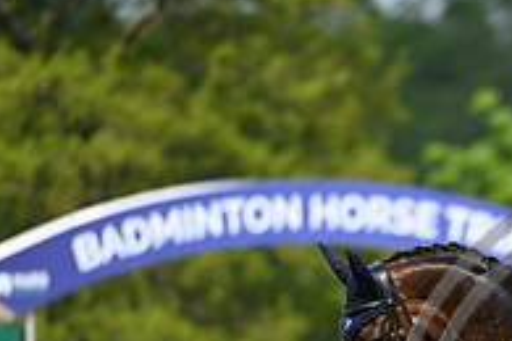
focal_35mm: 1129
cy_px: 405
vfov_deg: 1.2
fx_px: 16056
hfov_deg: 1.8
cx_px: 630
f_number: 4.5
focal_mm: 380
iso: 200
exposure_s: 1/1250
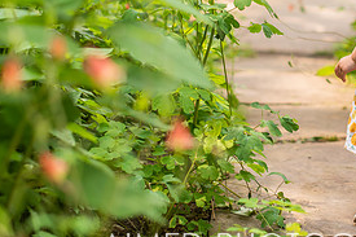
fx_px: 1097
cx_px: 284
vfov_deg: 12.2
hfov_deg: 18.3
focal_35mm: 111
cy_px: 19
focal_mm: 50
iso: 200
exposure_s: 1/640
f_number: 2.2
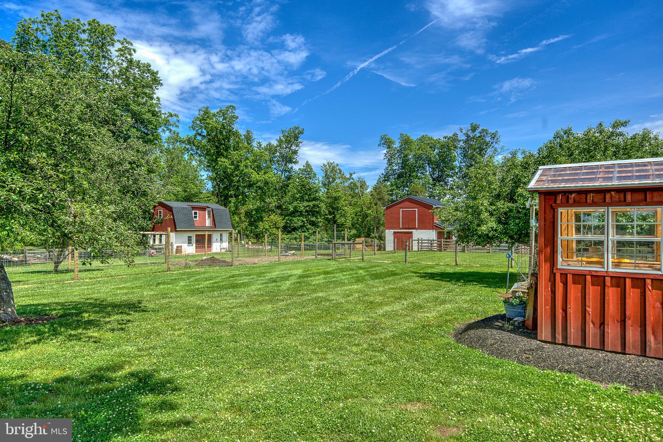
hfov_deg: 78.6
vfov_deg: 57.2
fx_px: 405
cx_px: 332
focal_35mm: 22
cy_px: 221
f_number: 8
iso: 100
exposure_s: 1/250
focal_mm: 22
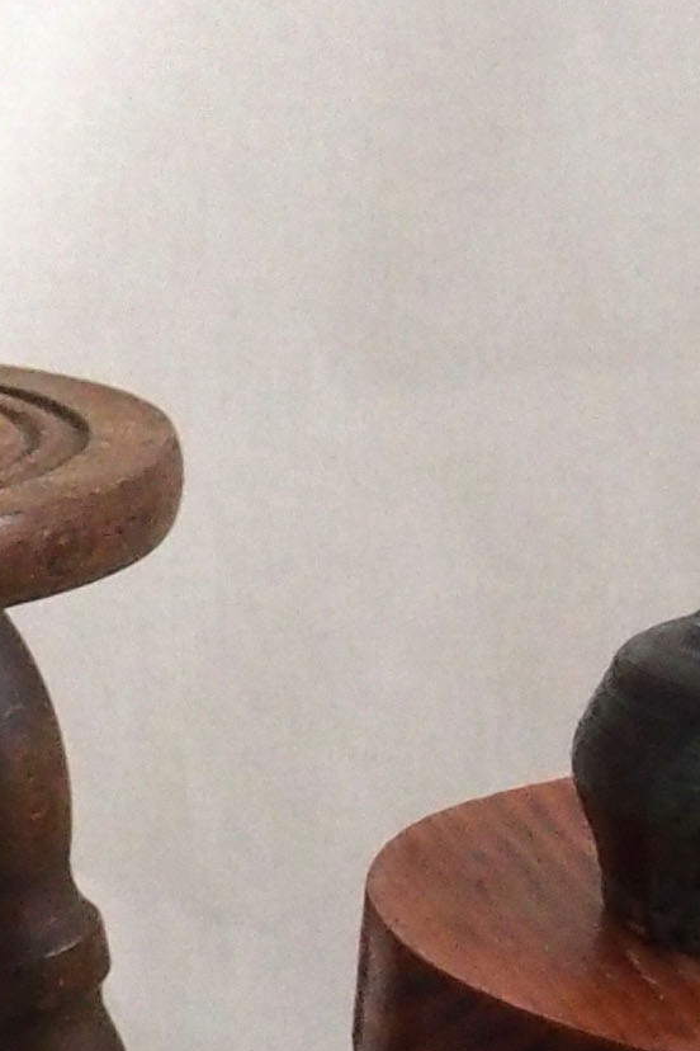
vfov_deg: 9.4
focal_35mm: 220
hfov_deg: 6.2
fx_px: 6416
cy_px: 454
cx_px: -254
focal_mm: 19
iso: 1600
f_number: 4.4
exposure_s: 1/60
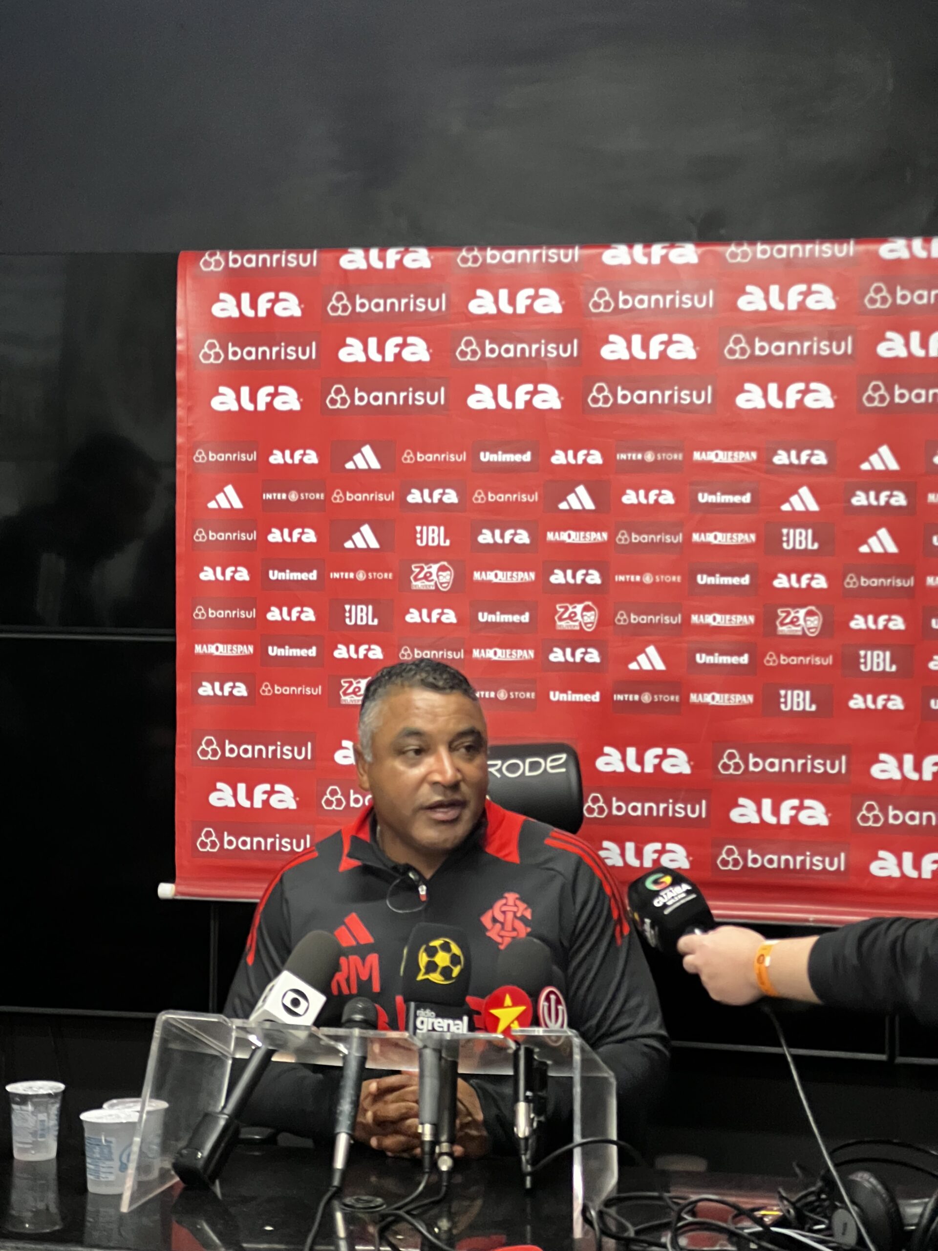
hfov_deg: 19.1
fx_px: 2782
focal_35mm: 77
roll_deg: -1.7
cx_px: 469
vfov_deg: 25.3
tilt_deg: +0.0
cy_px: 626
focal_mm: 9
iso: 800
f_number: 2.8
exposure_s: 1/60
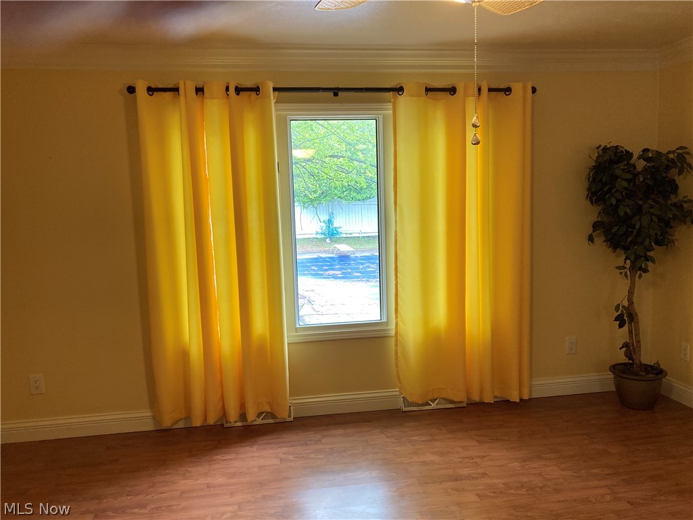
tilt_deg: -6.5
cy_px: 260
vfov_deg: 49.7
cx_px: 346
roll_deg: +1.0
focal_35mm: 28
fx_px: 561
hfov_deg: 63.4
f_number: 1.8
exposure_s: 1/60
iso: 125
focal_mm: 3.99
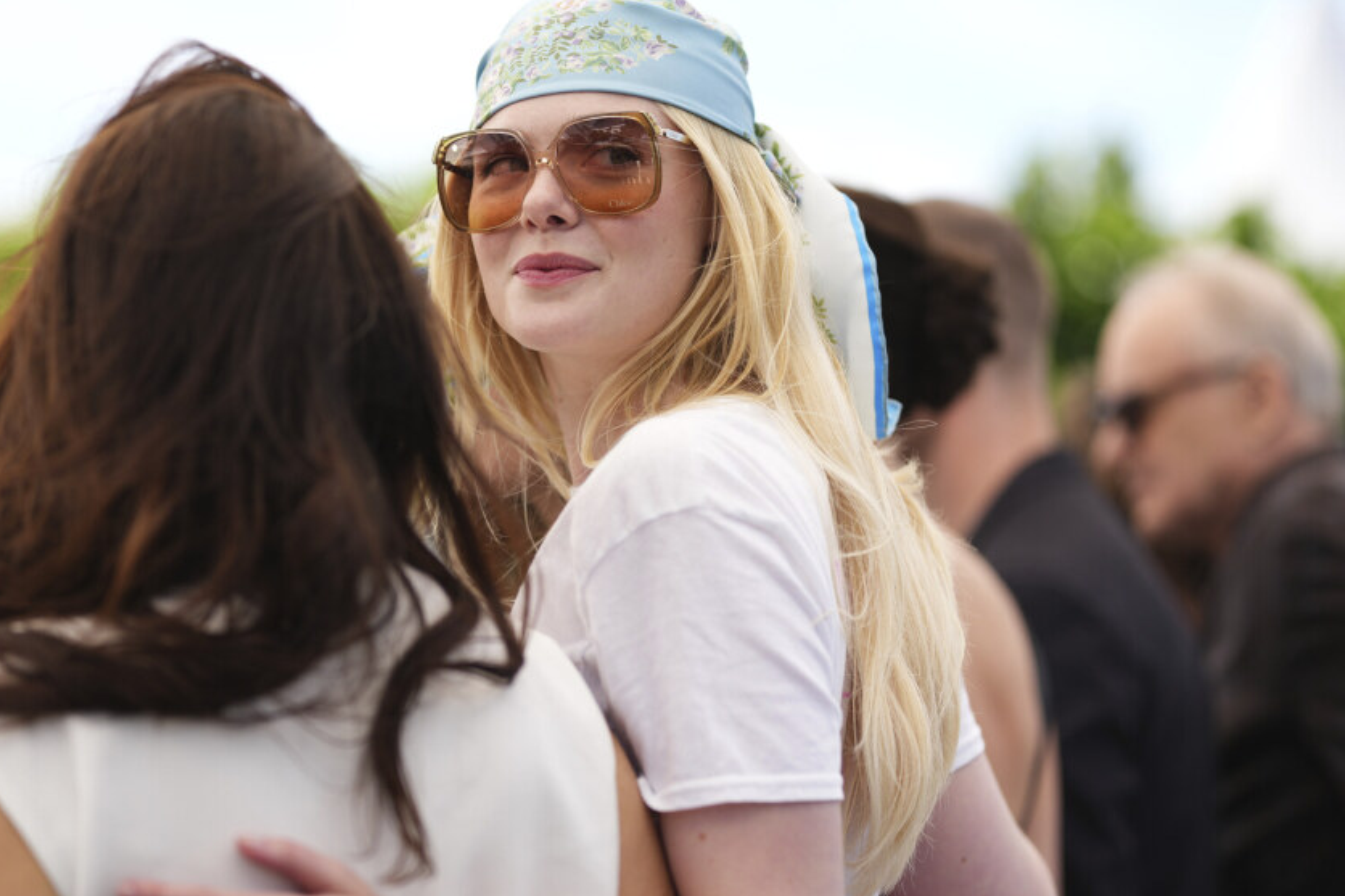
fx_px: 4557
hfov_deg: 16.8
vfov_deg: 11.2
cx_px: 508
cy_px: 499
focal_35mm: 122
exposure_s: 1/2500
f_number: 1.4
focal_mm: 85
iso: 100
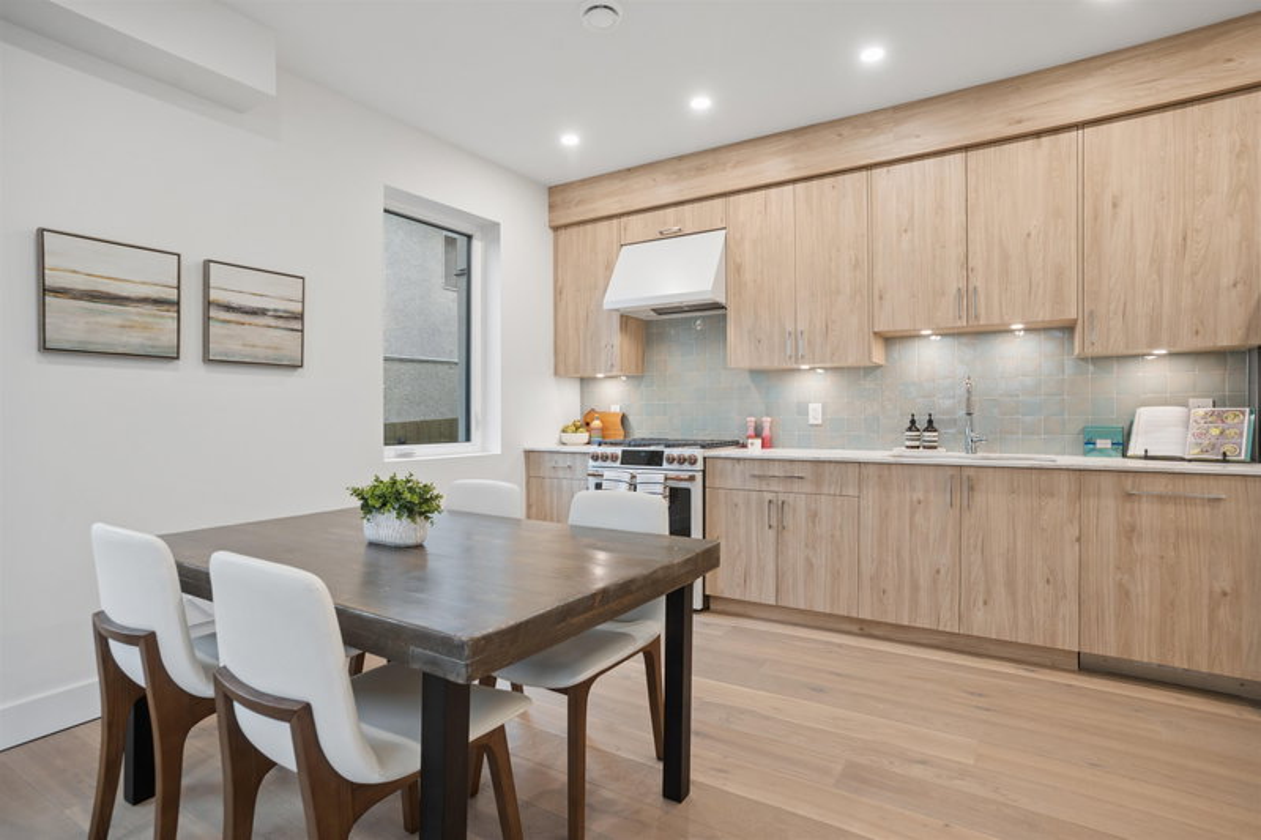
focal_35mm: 18
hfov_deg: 90.0
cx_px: 630
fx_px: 630
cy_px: 420
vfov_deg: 67.4
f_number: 8
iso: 320
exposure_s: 1/10
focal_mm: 18
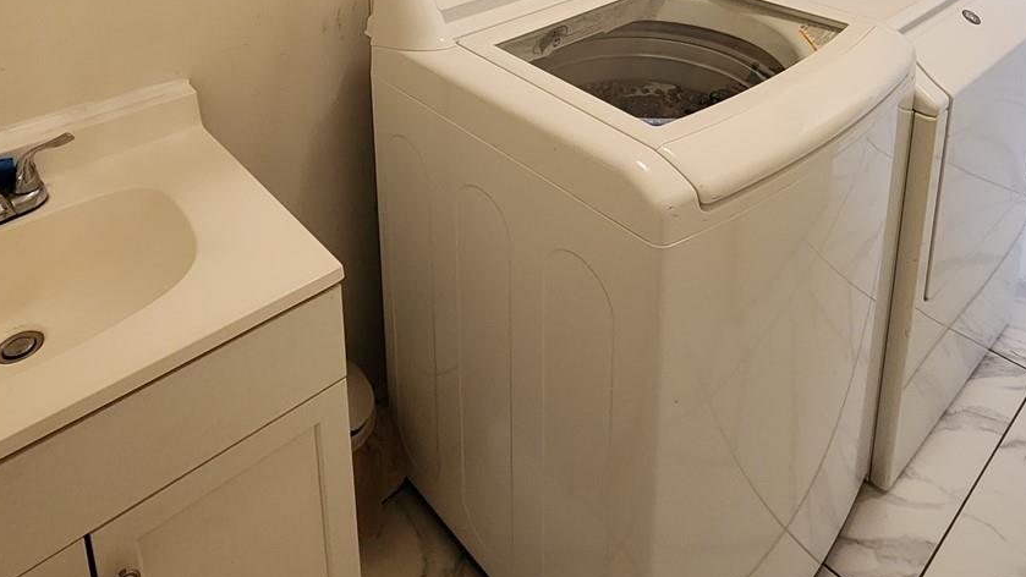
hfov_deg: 69.9
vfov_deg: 35.5
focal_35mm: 27
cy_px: -82
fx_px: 735
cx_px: 515
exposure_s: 1/30
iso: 320
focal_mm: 2.2
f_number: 2.2
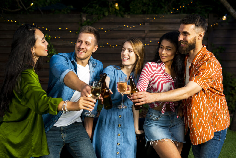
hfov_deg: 39.6
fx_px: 328
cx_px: 118
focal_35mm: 50
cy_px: 79
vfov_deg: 27.0
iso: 250
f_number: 3.2
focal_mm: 50
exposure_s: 1/125
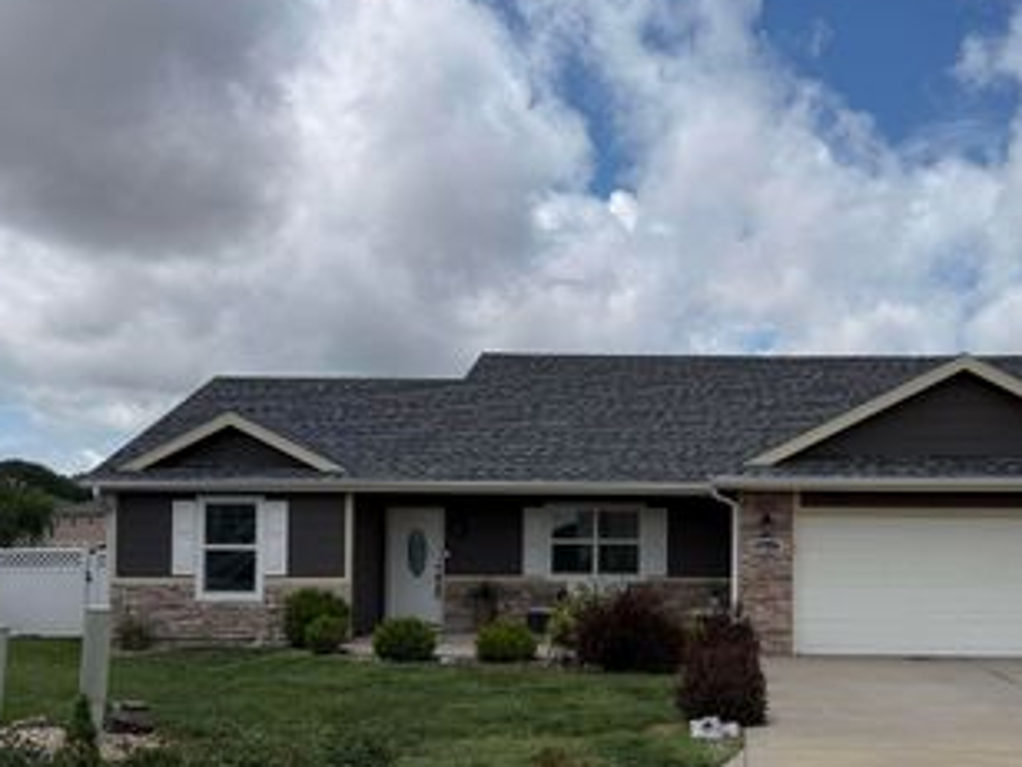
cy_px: 520
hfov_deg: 46.7
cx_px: 723
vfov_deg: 36.4
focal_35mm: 39
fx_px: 1151
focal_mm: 6.76
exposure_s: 1/8130
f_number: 1.78
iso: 80
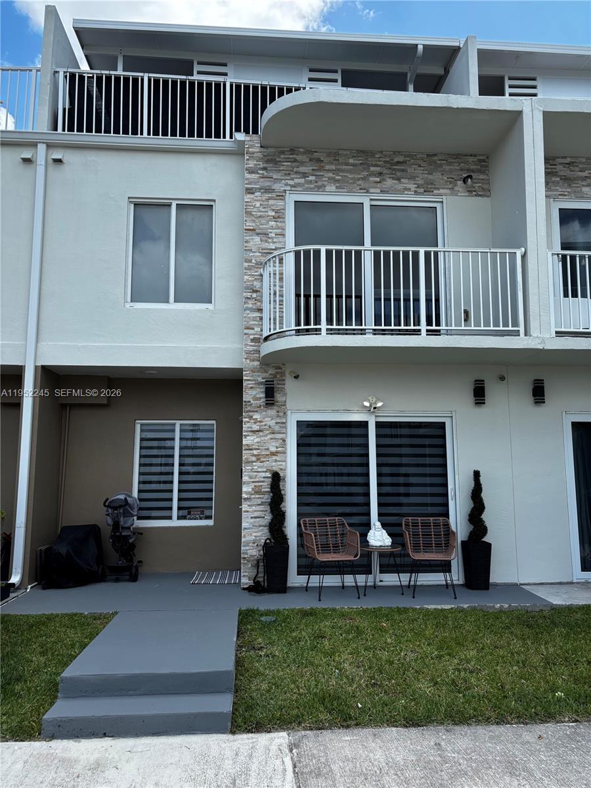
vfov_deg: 67.3
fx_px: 592
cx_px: 296
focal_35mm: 26
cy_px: 394
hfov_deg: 53.1
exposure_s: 1/1437
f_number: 1.6
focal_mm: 5.96
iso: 50
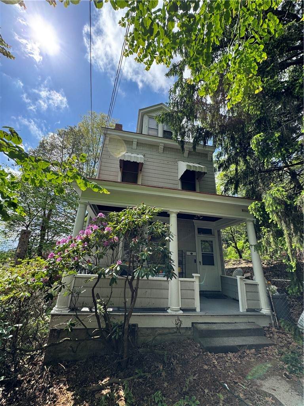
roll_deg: -2.3
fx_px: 164
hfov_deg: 85.7
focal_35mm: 14
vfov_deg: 102.1
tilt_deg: +21.8
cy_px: 203
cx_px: 152
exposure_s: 1/687
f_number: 2.2
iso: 40
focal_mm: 2.22
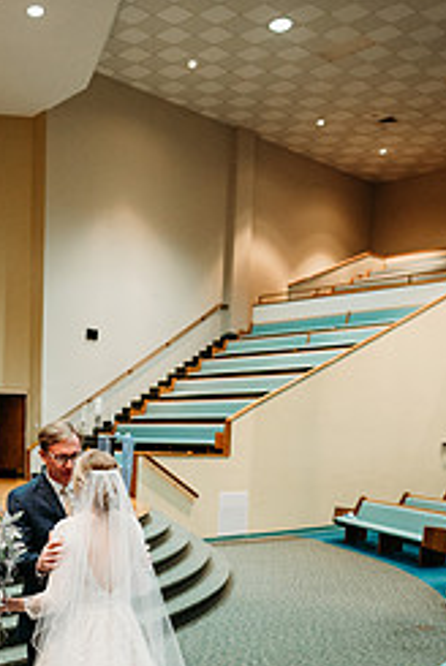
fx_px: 815
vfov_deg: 42.4
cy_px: 536
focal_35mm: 44
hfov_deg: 30.1
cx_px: 109
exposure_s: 1/125
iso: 2000
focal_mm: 24
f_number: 1.8
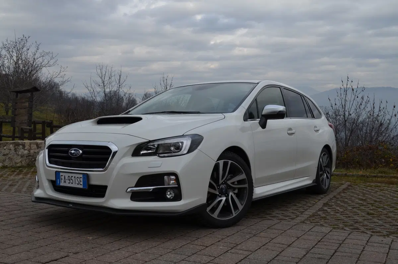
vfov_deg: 34.1
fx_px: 430
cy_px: 132
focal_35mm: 39
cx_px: 199
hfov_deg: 49.6
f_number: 8
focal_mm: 26
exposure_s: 1/250
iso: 200
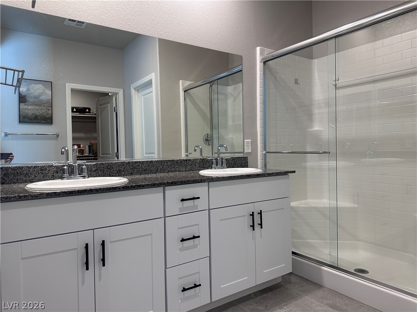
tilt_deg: -0.4
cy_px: 156
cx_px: 208
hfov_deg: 71.6
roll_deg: +0.6
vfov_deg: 56.8
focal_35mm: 24
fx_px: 289
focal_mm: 6.86
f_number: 1.78
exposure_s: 1/120
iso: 200
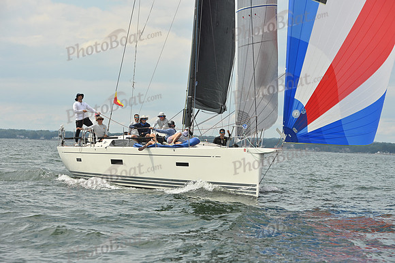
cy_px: 132
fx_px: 1372
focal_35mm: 125
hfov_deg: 16.4
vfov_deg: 11.0
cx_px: 198
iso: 320
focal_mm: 125
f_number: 8
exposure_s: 1/1600
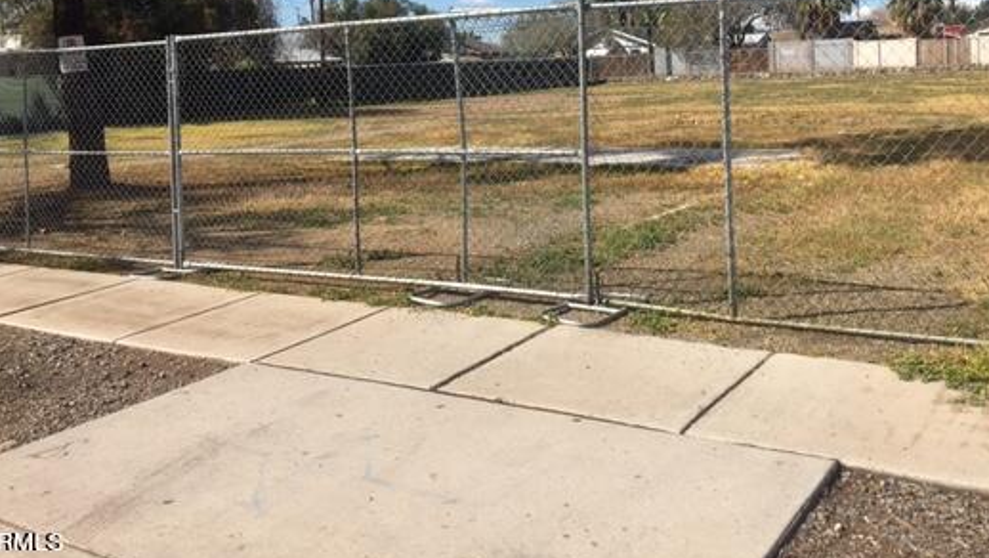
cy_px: 124
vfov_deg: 29.9
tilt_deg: -1.1
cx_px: 517
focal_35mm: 39
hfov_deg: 51.6
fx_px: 1023
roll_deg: +2.3
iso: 25
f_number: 2.2
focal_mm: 4.15
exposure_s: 1/1789
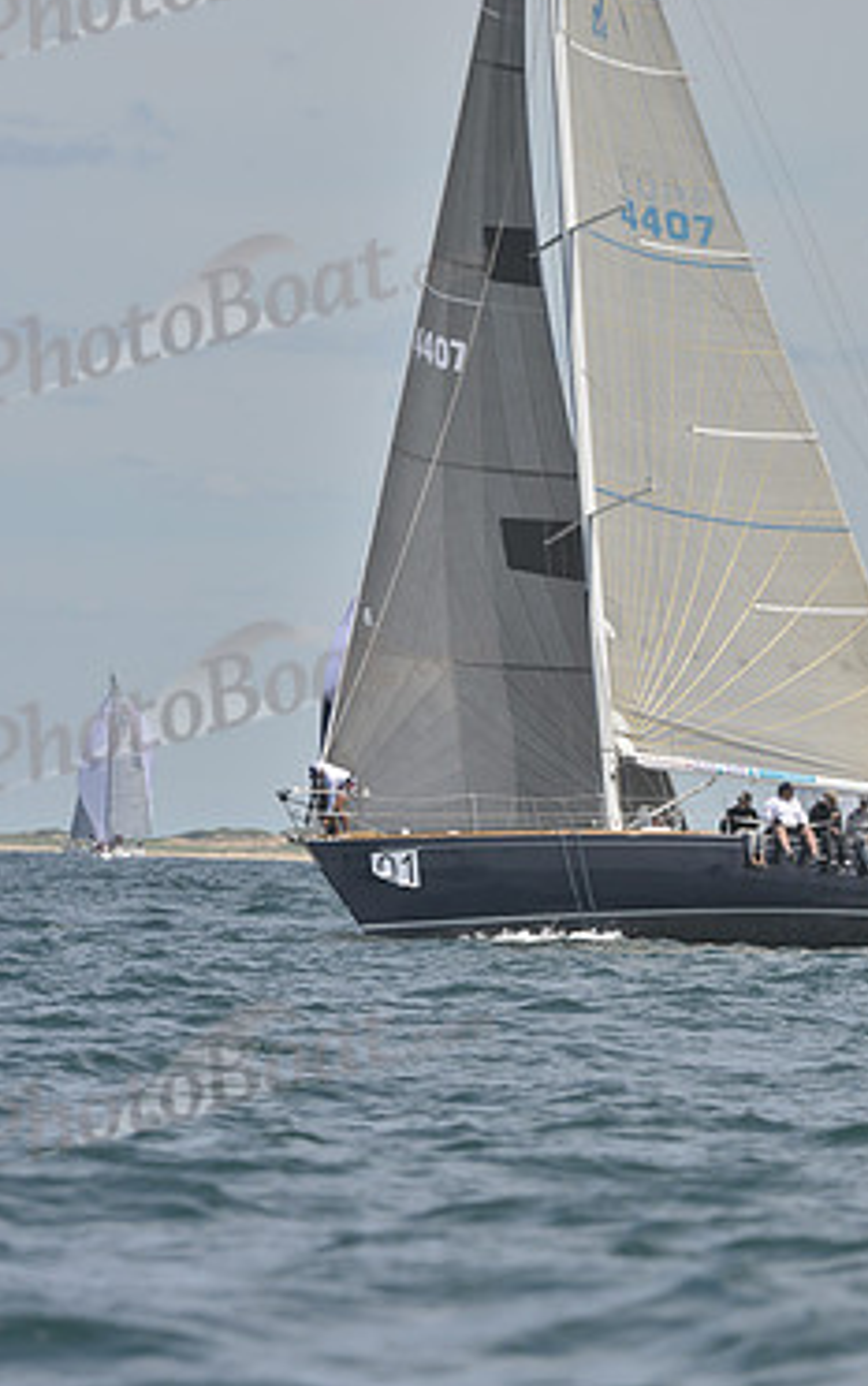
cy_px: 455
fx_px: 21616
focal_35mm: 572
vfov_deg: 3.7
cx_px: 687
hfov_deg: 2.3
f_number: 10
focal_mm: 360
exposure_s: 1/800
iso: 280
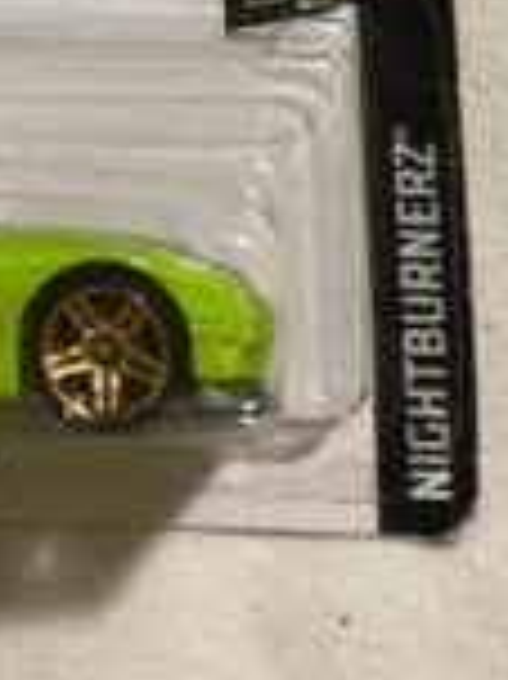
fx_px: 1509
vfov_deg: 22.5
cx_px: -58
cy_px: -216
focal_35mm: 77
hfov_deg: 18.4
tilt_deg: -65.7
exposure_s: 1/30
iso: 320
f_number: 1.8
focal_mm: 3
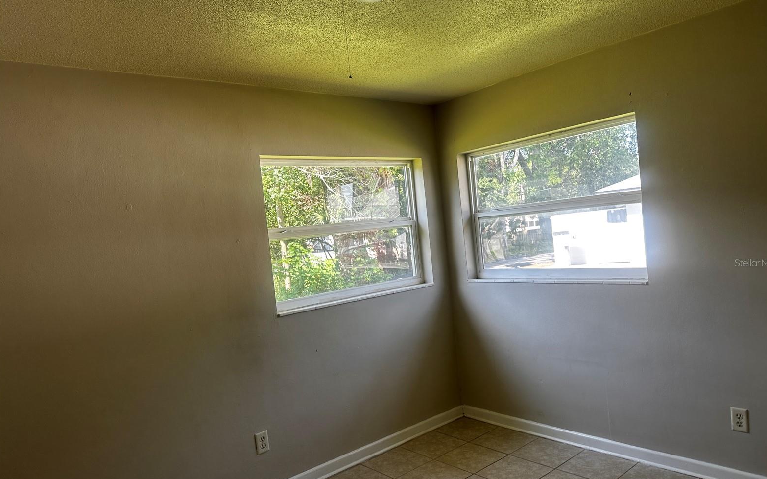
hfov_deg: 70.4
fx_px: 543
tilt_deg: -5.3
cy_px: 263
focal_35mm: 26
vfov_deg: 47.5
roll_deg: +6.3
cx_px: 389
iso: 64
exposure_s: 1/121
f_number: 1.78
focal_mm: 6.86
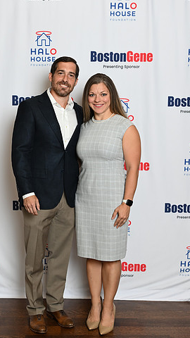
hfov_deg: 21.0
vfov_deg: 36.6
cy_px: 181
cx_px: 66
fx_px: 511
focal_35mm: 57
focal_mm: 45
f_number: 3.5
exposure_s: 1/80
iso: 200
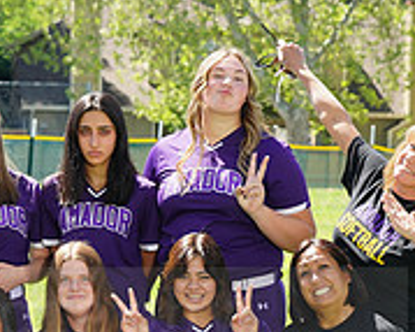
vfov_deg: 5.1
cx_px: -42
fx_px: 3732
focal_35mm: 304
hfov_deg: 6.3
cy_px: 297
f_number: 9
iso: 200
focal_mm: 100
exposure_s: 1/160
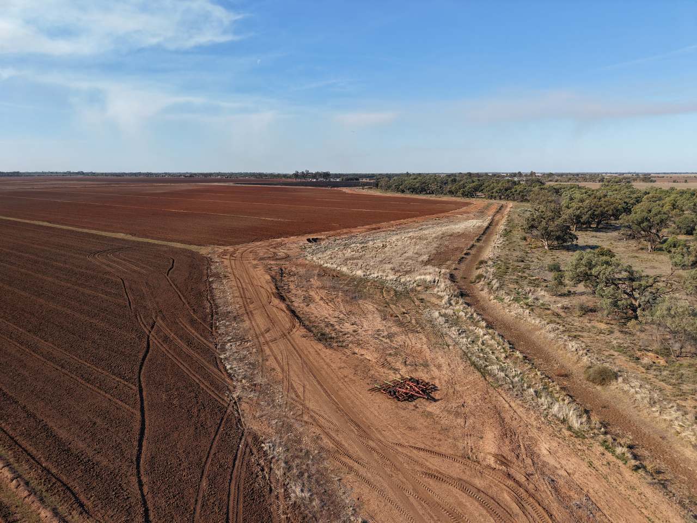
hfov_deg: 71.6
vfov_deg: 56.8
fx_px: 483
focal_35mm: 24
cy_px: 262
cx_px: 348
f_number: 1.8
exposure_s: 1/3000
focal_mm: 8.67
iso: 150
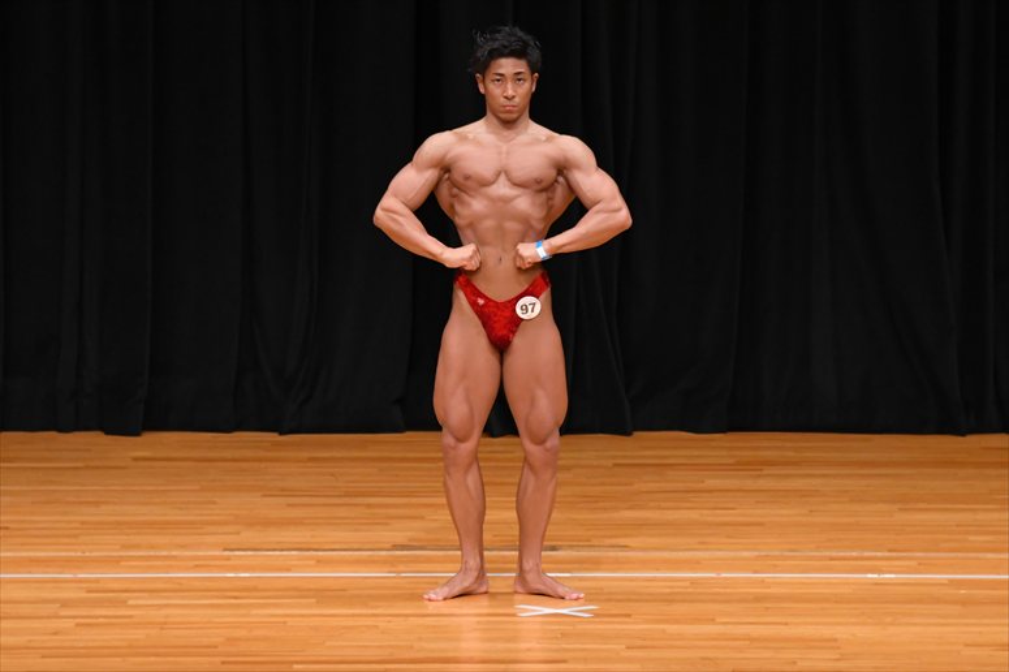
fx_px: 7564
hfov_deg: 7.6
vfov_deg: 5.1
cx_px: 504
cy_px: 336
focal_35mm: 270
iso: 3200
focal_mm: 180
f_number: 5.6
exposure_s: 1/400
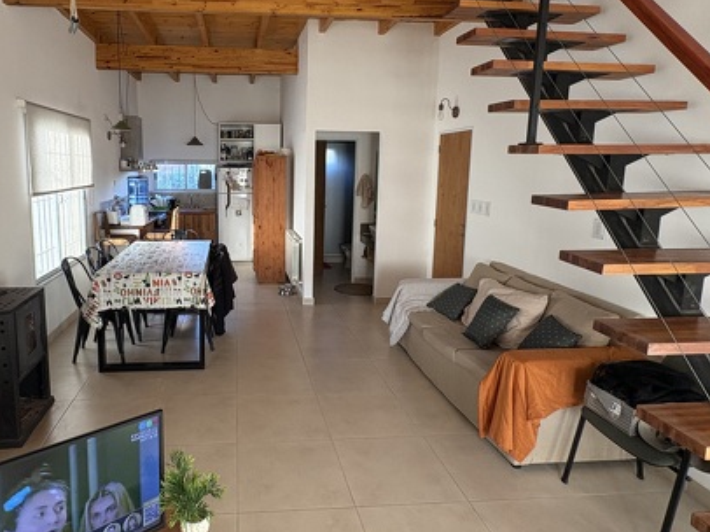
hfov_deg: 72.9
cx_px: 273
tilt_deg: -7.5
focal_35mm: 23
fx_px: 471
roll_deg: +0.2
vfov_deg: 58.6
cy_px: 231
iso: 250
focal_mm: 2.22
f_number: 2.2
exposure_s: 1/64
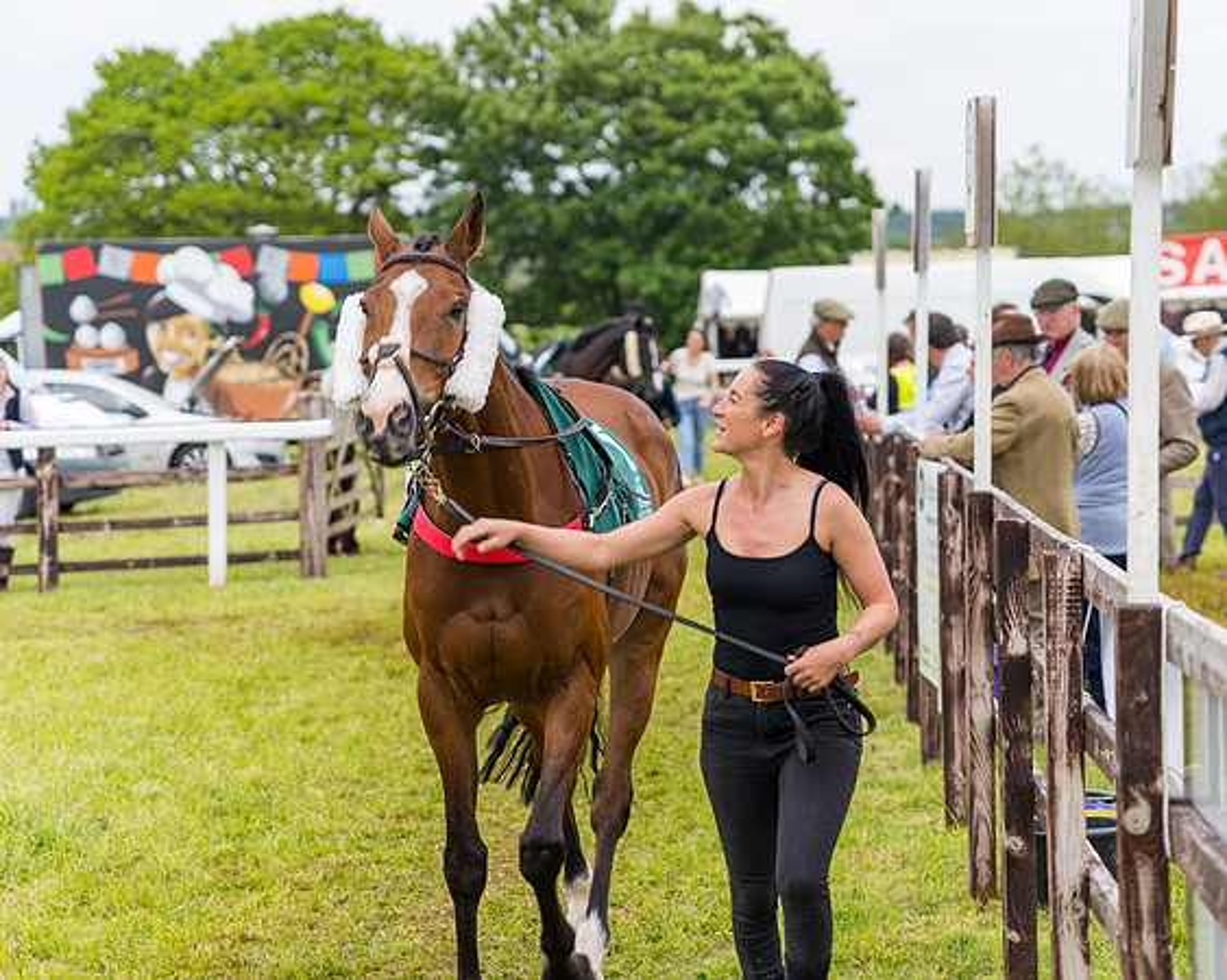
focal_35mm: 121
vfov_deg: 12.8
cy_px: 493
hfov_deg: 15.9
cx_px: 708
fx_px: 4388
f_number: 4
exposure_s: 1/160
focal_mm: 105
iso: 50
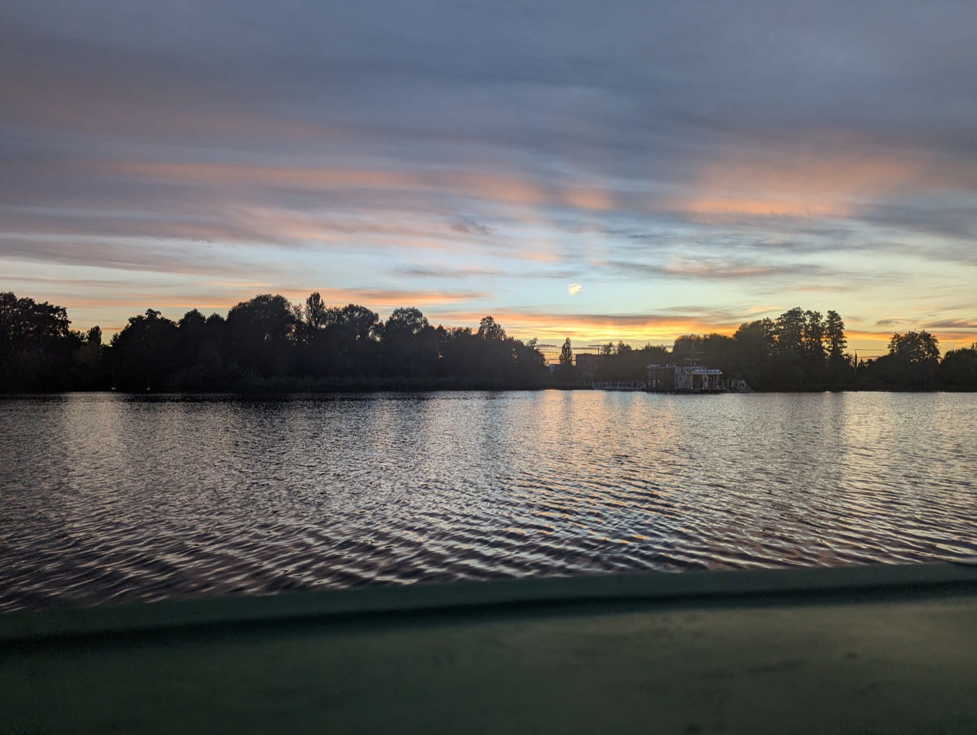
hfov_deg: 71.5
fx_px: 678
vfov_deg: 56.9
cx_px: 488
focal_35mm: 24
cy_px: 368
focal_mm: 6.81
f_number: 1.85
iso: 47
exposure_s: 1/558
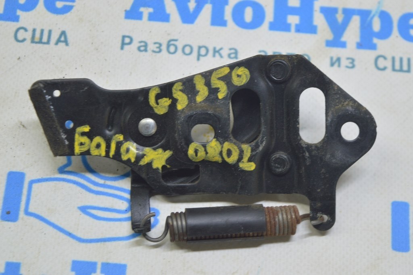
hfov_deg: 24.6
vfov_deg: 16.5
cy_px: 138
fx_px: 946
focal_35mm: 82
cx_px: 206
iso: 400
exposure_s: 1/20
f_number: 5.6
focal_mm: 55
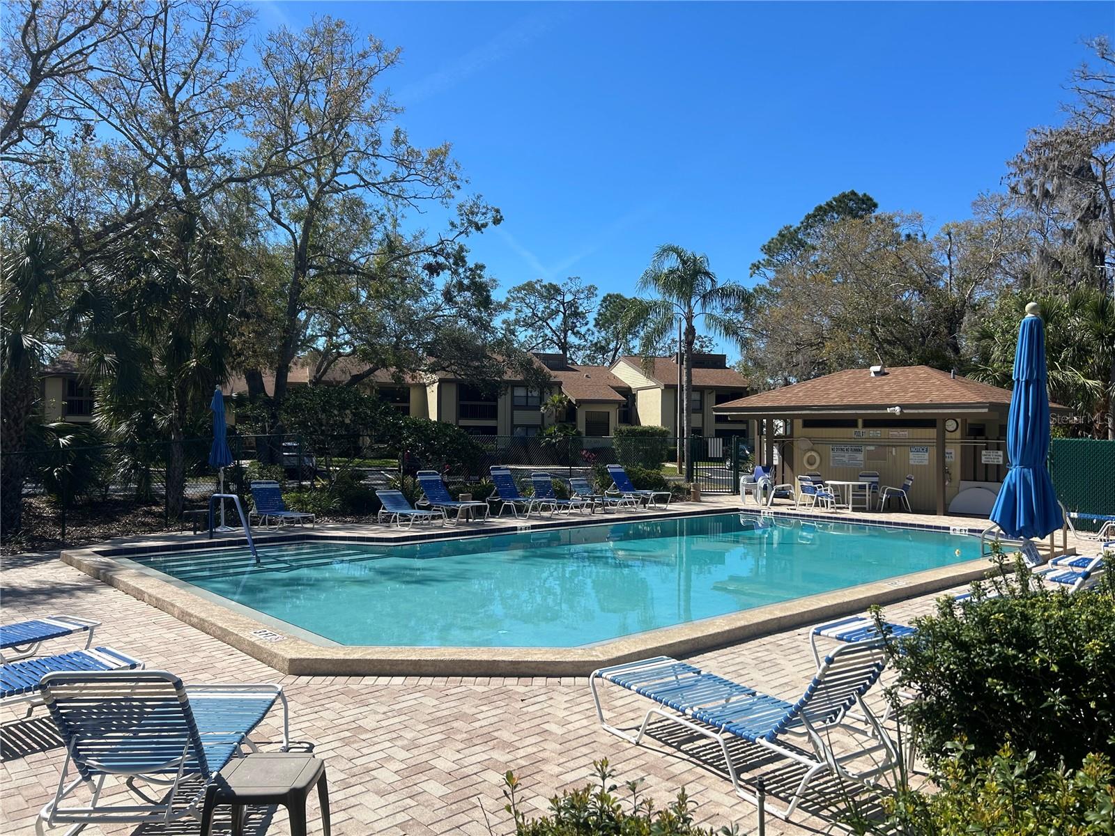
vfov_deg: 53.1
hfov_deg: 67.3
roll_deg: -0.3
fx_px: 837
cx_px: 558
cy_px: 418
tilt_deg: +0.5
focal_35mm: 26
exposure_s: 1/4630
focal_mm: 5.7
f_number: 1.5
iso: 50
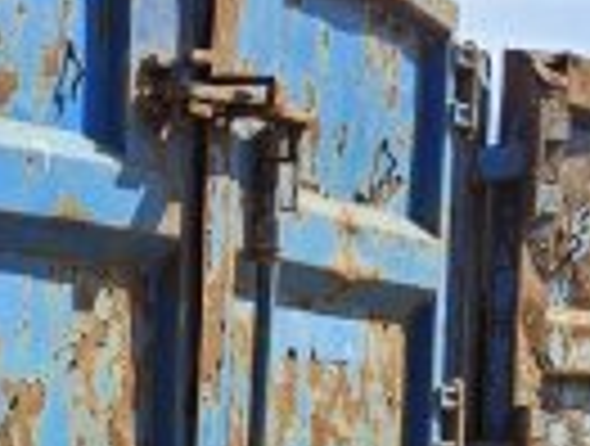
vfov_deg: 12.5
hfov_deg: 14.3
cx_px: -626
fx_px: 1914
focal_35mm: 112
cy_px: 698
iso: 25
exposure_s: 1/836
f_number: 1.8
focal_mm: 5.4
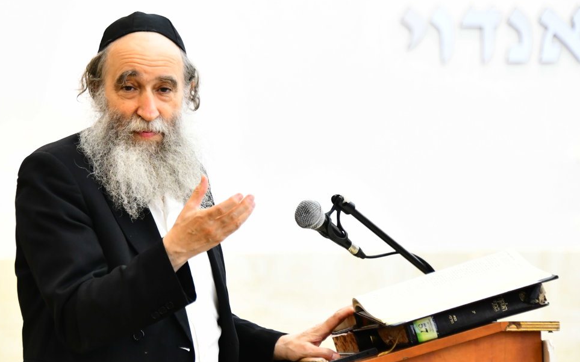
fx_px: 3746
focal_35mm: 237
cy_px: 166
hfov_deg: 8.8
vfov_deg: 5.5
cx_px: 185
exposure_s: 1/125
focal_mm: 160
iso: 2500
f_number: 5.6
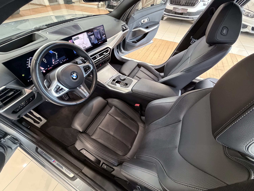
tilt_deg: -49.2
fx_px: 103
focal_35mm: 14
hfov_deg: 102.1
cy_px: 96
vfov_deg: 85.7
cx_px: 127
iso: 640
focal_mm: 2.22
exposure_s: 1/50
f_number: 2.2
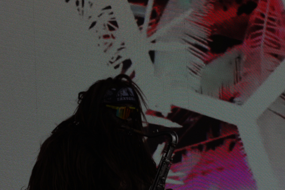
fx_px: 1916
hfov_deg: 8.5
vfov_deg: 5.7
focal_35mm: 242
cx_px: 177
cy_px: 161
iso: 100
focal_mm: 105
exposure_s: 1/500
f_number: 8
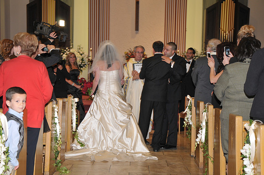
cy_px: 88
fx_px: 527
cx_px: 132
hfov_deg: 28.1
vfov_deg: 18.9
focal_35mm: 72
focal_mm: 48
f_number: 6.3
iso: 400
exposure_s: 1/20
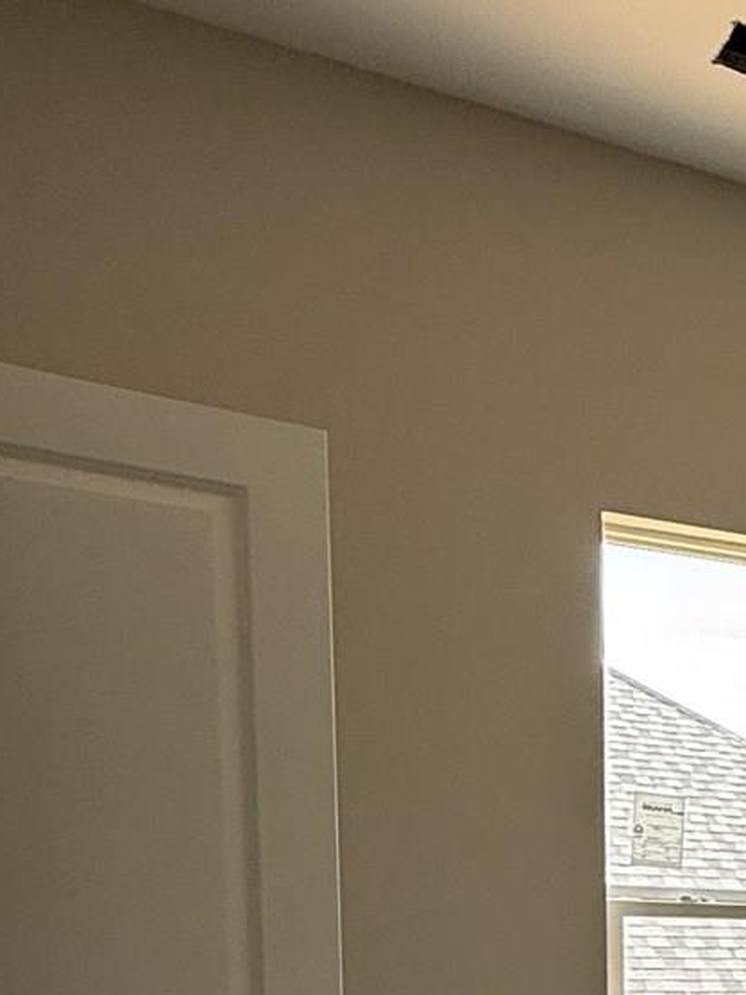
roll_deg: -1.7
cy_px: 1102
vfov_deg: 29.8
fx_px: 1667
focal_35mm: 58
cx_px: 1335
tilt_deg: -7.4
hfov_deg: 19.2
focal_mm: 2.22
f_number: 2.2
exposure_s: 1/99
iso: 64
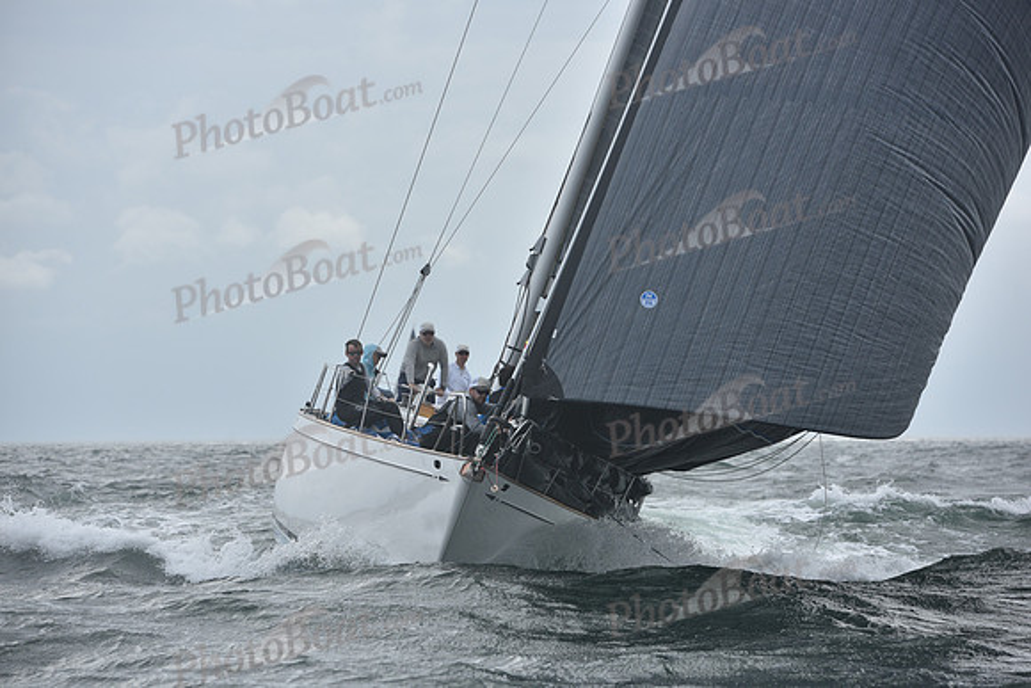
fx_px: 4583
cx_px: 516
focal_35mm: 160
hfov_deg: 12.8
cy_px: 344
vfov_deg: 8.6
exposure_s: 1/1250
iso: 200
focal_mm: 160
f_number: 5.6
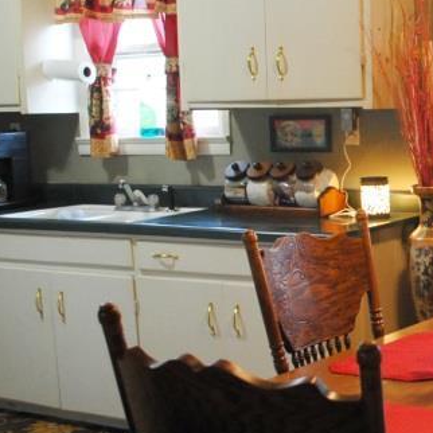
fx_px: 1033
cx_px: 488
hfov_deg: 22.2
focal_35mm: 73
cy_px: 236
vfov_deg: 23.7
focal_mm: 18
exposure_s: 1/30
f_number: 3.5
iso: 800
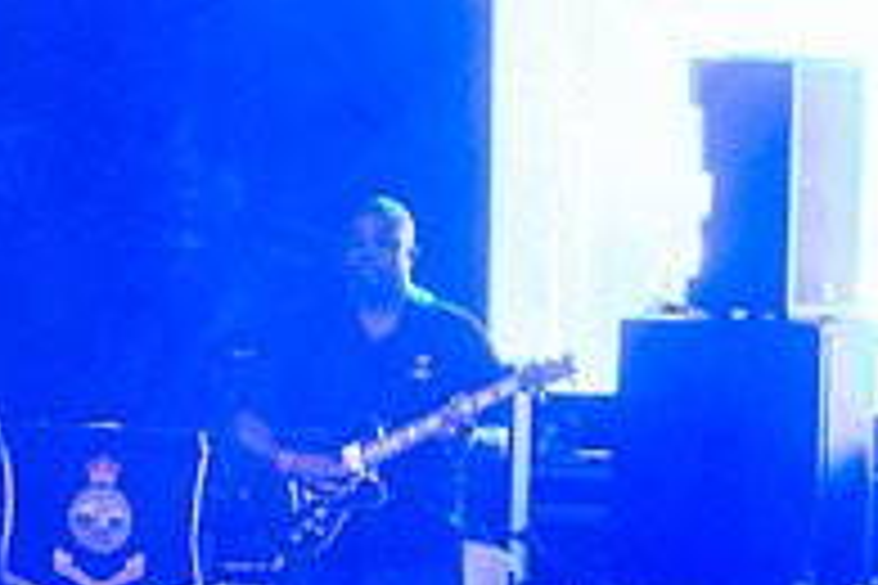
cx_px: -297
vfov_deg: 1.4
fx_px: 24631
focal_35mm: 1010
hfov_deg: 2.0
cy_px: 432
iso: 2500
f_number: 5.6
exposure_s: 1/60
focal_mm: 340
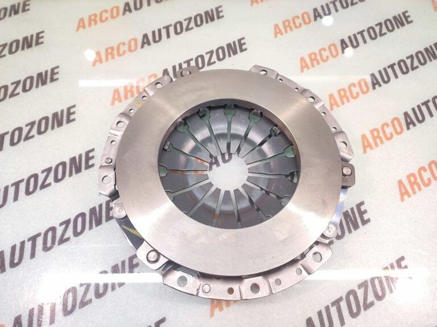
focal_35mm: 17
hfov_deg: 91.1
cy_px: 164
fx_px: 214
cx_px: 218
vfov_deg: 74.7
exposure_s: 1/33
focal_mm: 4.74
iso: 283
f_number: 1.79
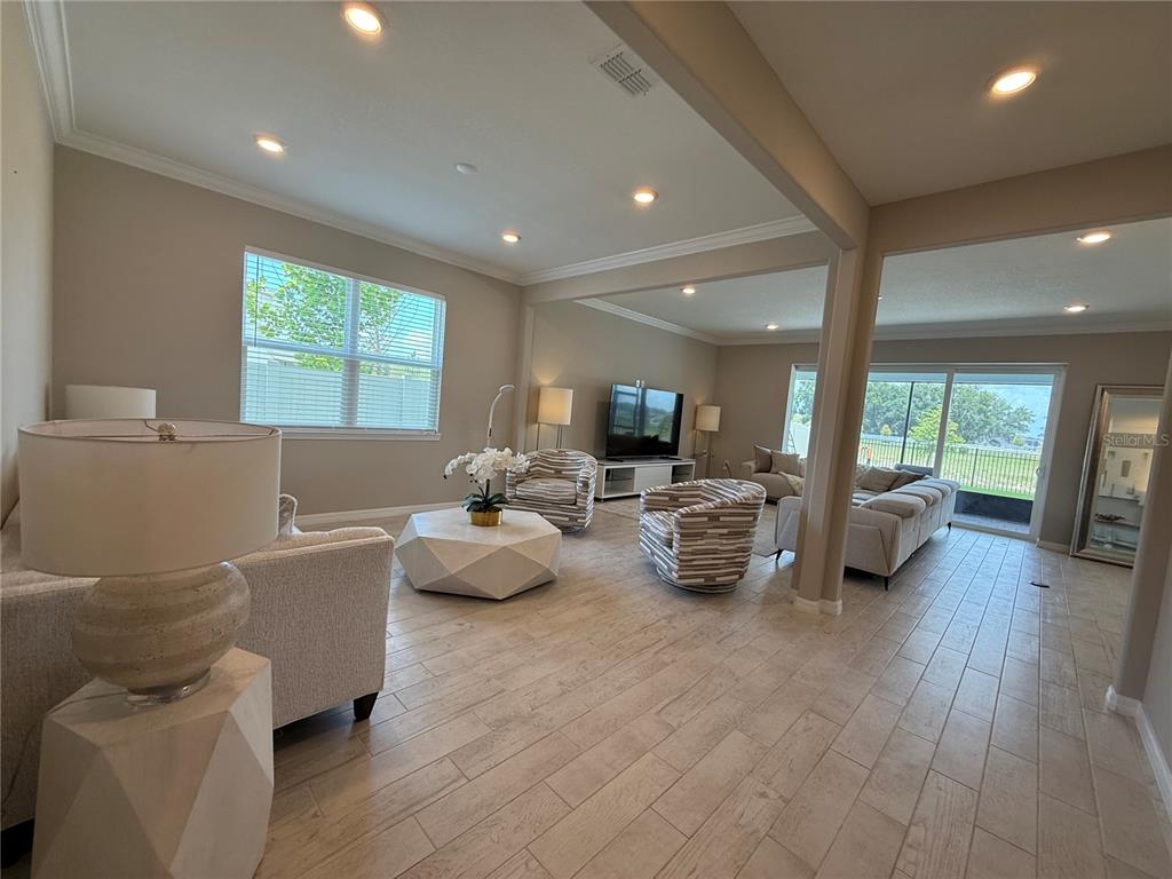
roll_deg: -5.1
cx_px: 586
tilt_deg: -3.9
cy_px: 440
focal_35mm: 14
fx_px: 474
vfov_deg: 85.7
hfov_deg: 102.1
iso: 100
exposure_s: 1/120
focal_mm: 2.22
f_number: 2.2
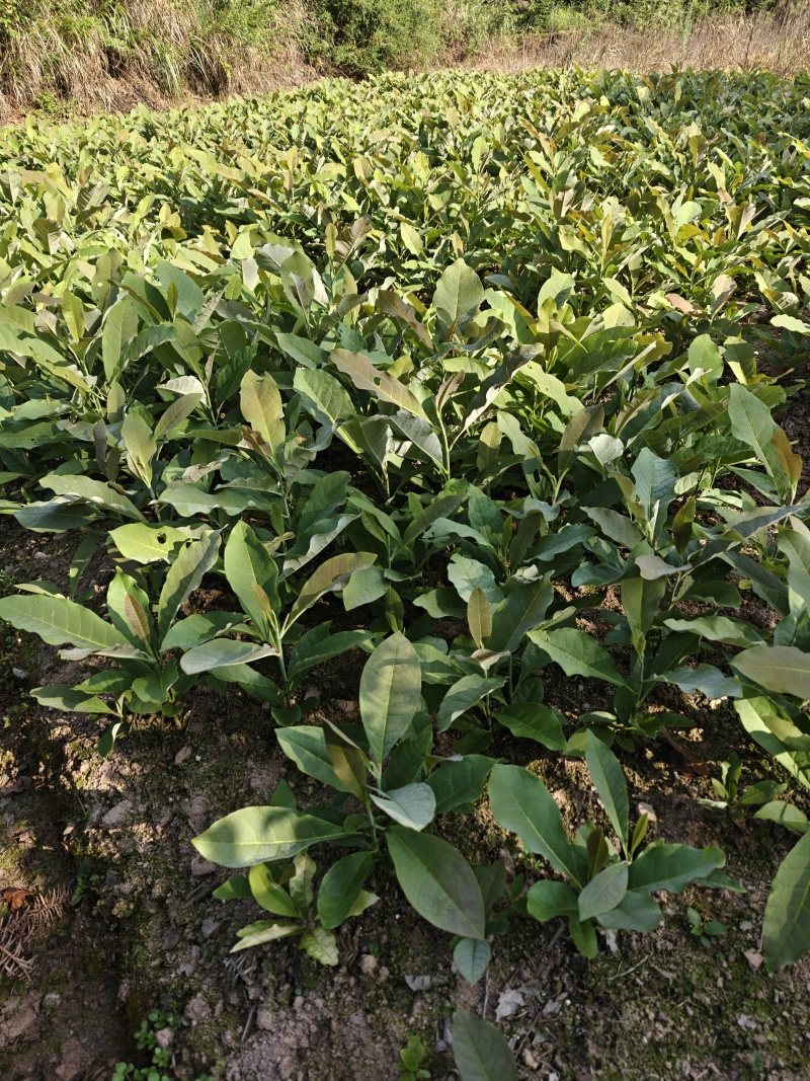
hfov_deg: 58.9
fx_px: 718
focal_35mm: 23
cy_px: 540
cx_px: 405
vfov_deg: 73.9
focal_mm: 6.06
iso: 80
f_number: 1.6
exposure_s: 1/584
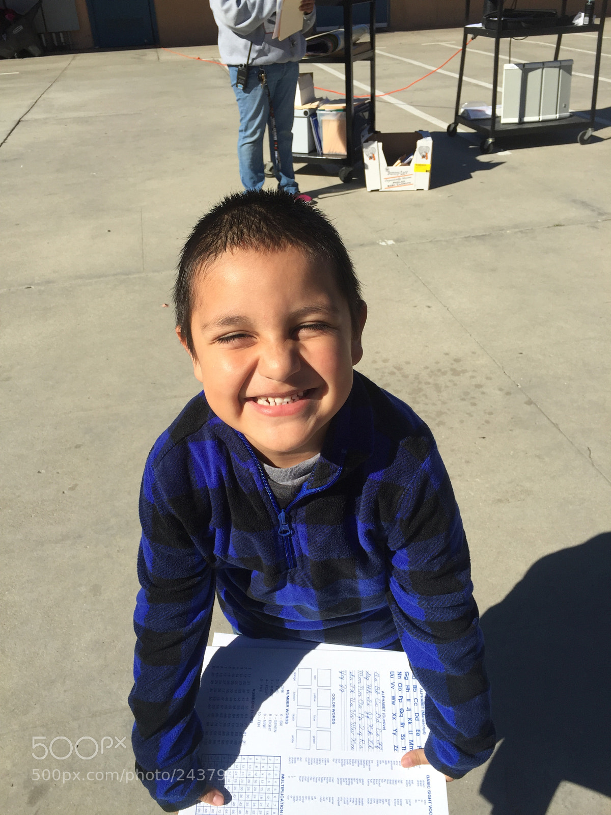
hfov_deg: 48.2
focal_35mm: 29
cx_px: 306
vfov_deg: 61.7
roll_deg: +2.1
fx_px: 682
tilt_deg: -30.8
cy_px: 408
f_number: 2.2
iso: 32
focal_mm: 4.15
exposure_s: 1/2326
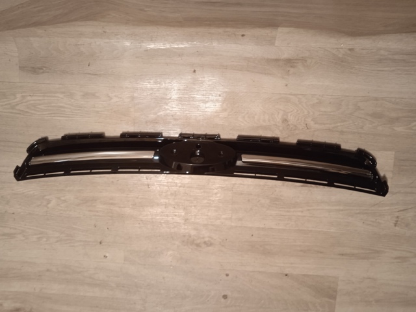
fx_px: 336
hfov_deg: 63.4
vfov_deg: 49.7
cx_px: 208
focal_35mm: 28
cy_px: 156
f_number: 2.2
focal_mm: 3.43
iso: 808
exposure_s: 1/16.7
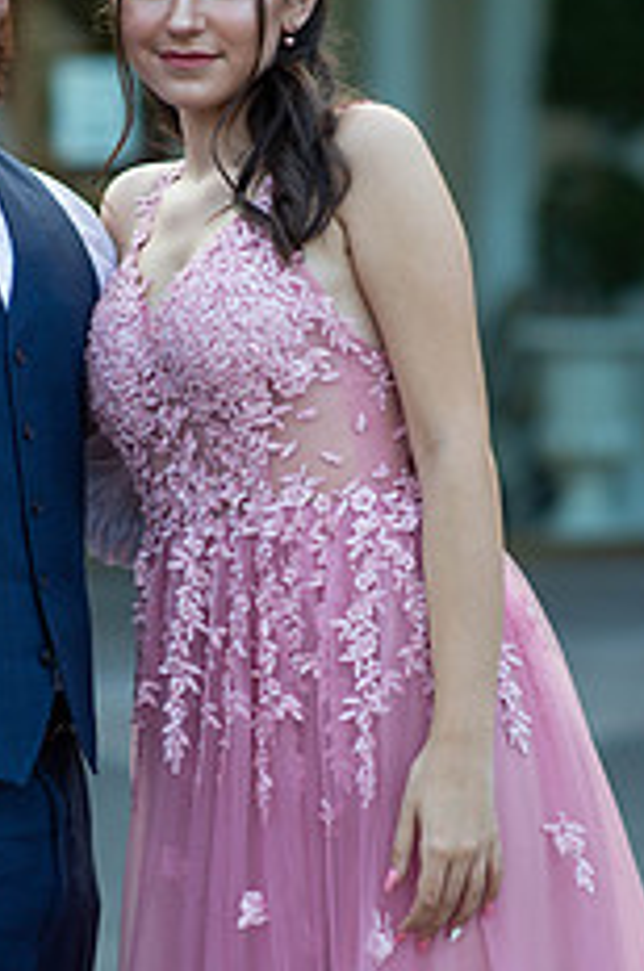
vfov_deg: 12.5
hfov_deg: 8.3
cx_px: 194
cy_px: 544
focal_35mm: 165
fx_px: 4440
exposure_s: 1/800
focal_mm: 85
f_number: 2
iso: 250
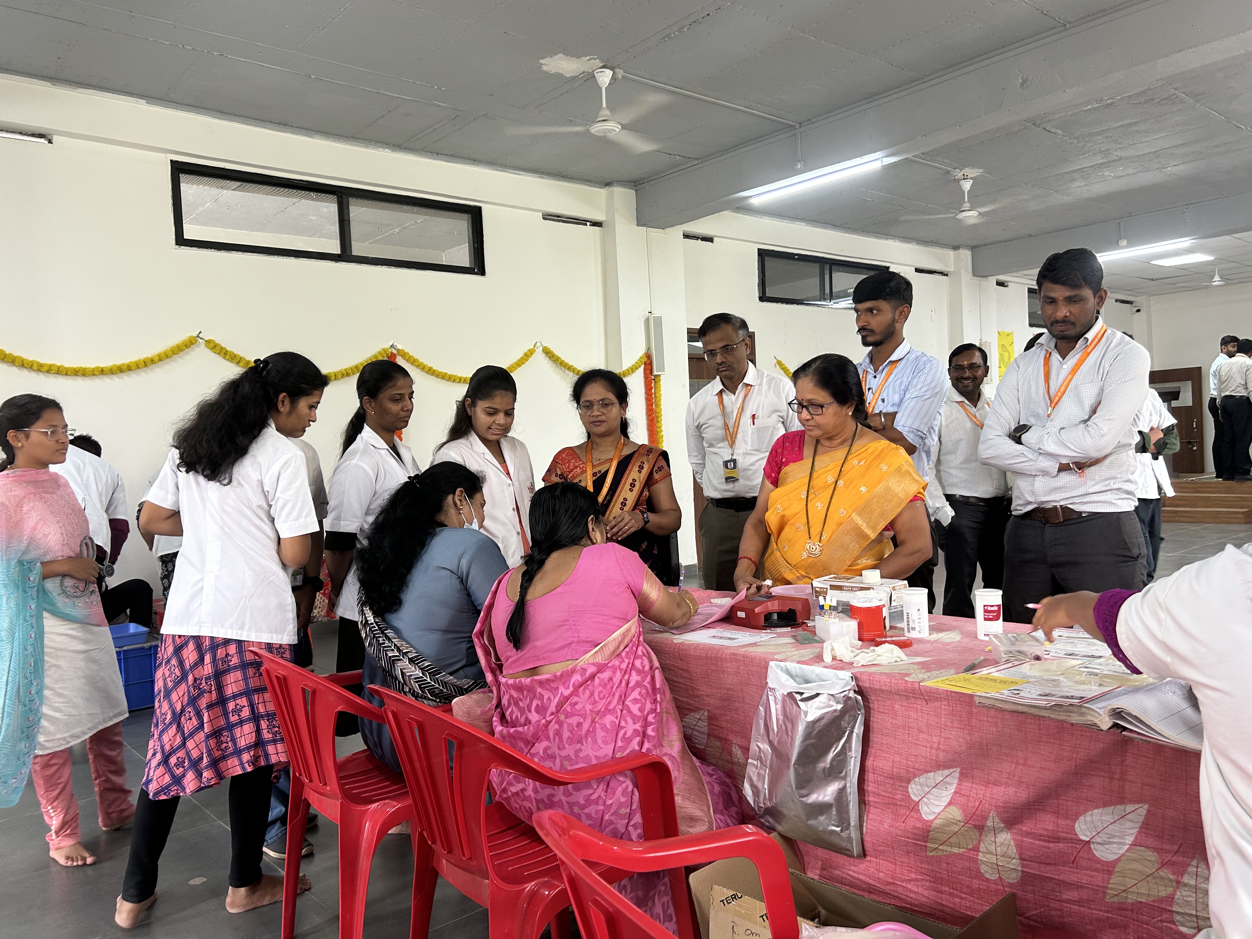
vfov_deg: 53.1
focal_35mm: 26
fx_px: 940
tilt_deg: -1.0
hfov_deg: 67.3
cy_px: 470
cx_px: 626
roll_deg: +4.2
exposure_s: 1/50
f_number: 1.5
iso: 100
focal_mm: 5.7
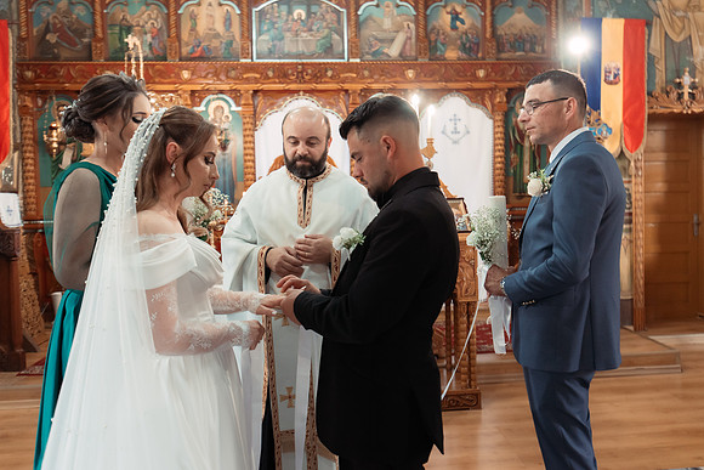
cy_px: 226
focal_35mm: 31
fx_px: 609
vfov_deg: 42.2
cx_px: 365
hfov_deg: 60.0
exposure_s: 1/200
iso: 1600
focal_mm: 30
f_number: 3.2
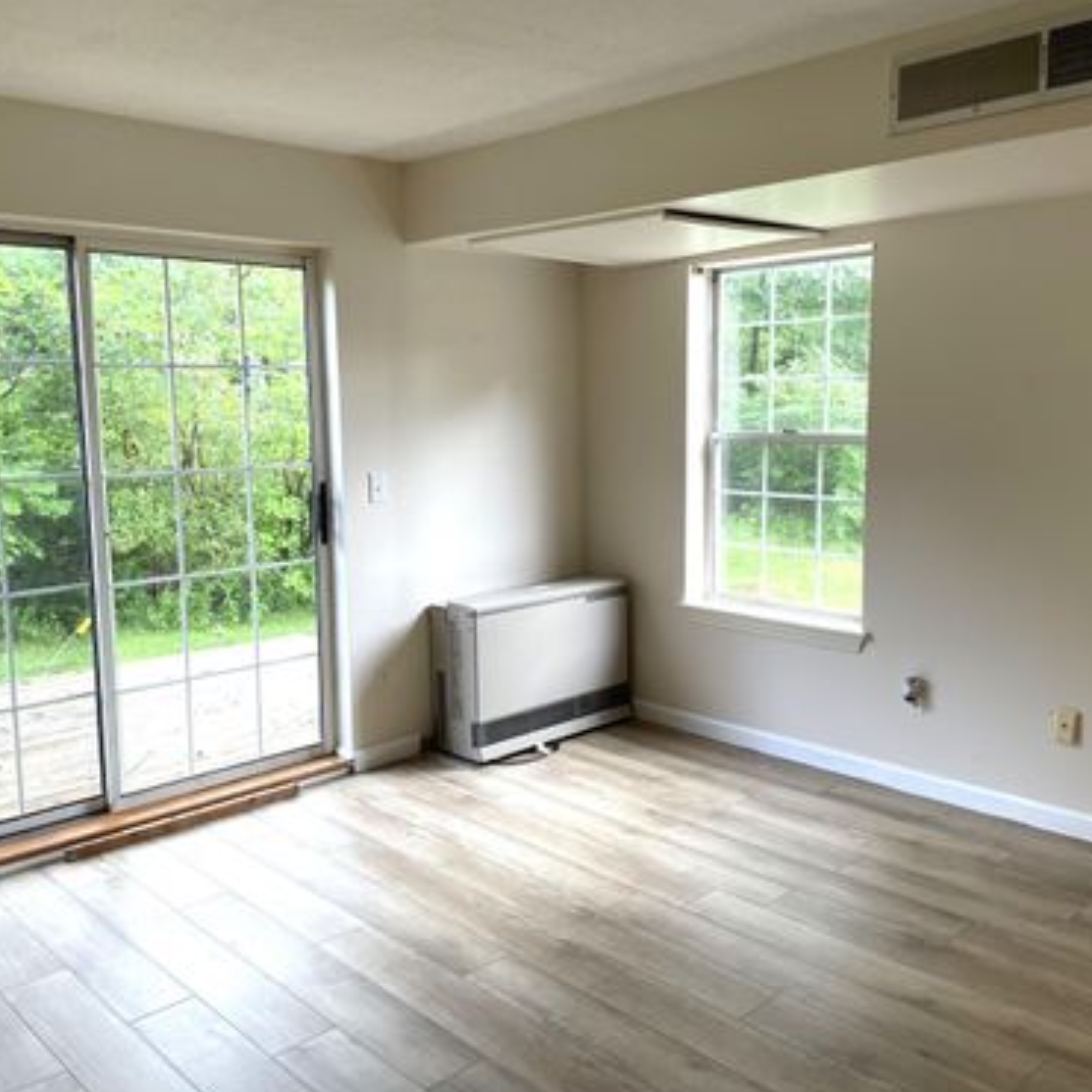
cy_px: 549
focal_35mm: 31
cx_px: 530
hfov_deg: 52.5
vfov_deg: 52.5
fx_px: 1106
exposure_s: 1/120
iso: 50
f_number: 1.6
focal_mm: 4.2
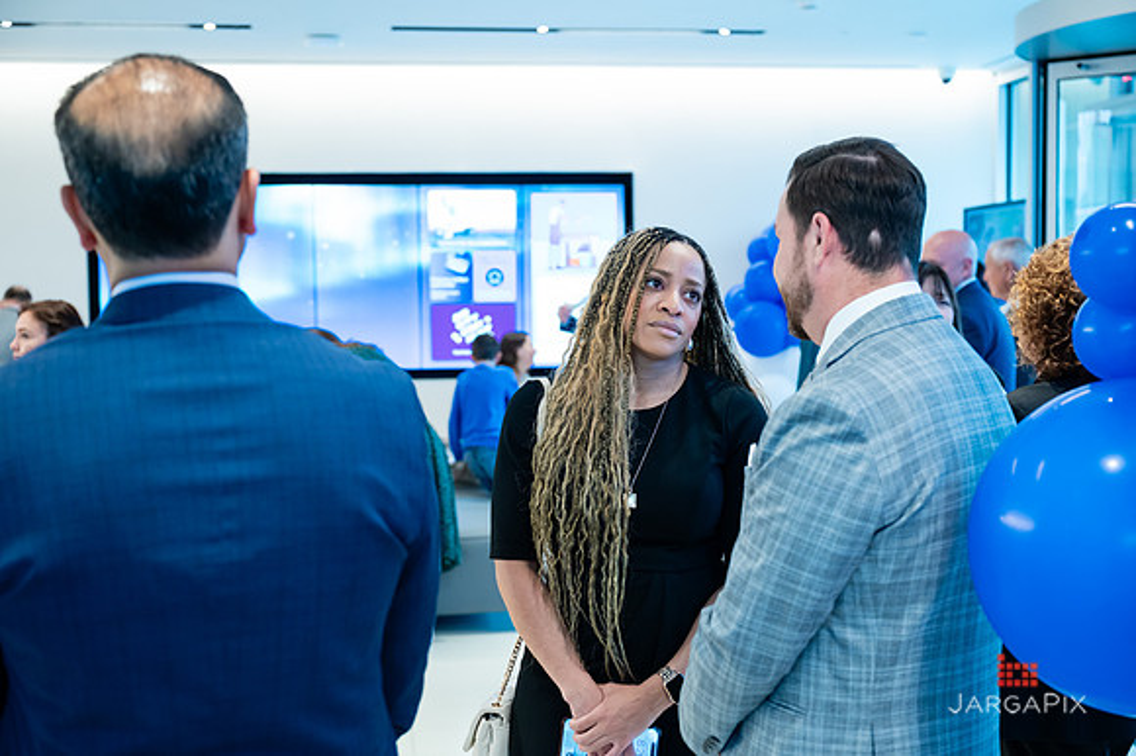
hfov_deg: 41.4
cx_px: 568
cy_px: 378
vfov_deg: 28.2
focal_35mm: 48
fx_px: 1504
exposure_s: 1/200
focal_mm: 47
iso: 1600
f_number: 3.5
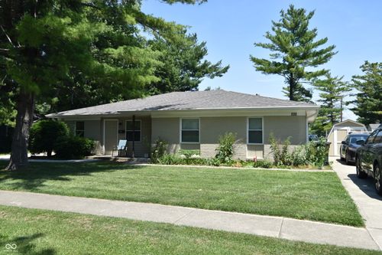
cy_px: 128
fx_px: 302
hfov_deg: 64.6
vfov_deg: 45.6
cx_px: 191
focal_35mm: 28
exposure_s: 1/320
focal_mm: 19
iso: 200
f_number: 9
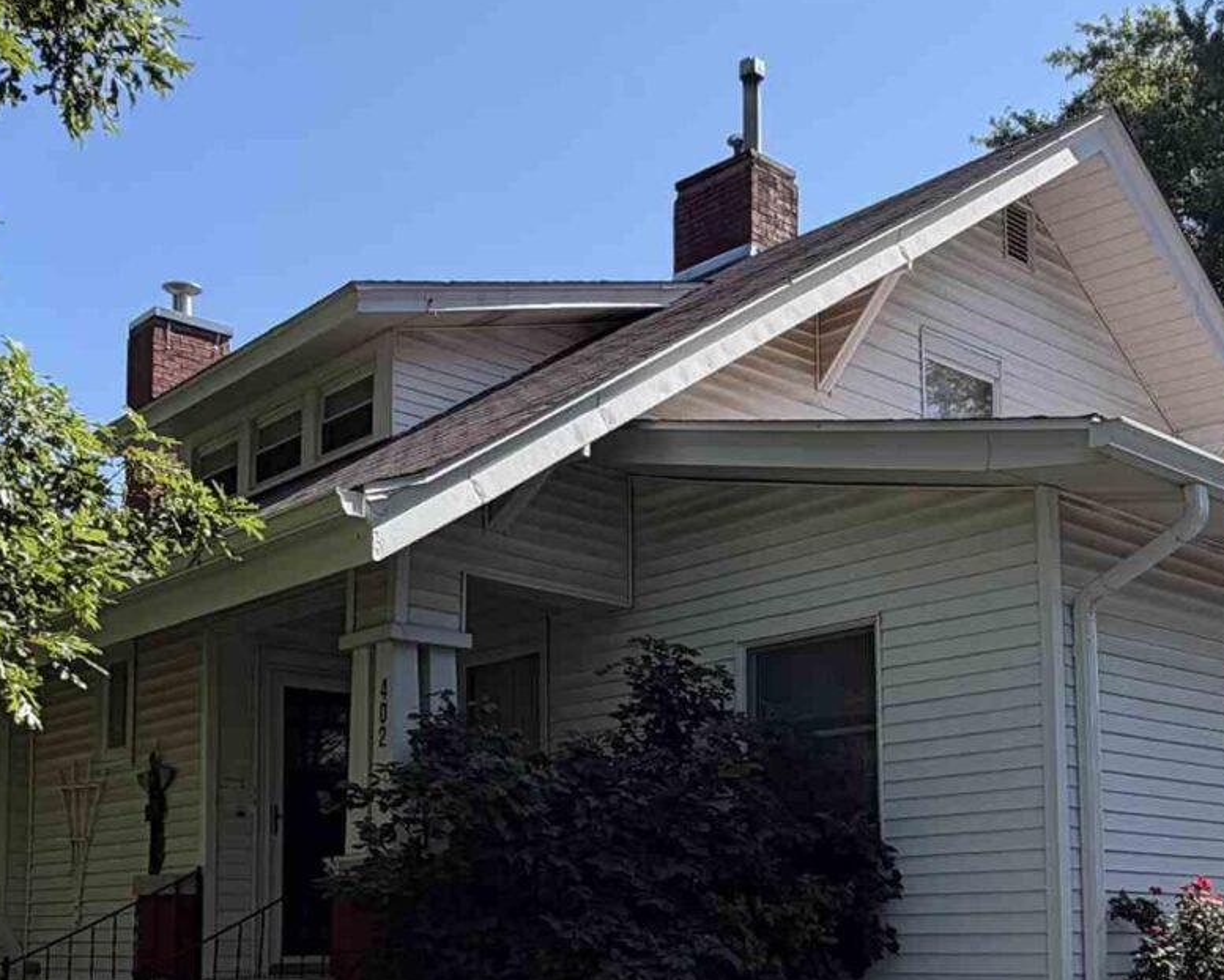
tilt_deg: +5.1
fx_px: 1631
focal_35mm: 45
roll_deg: +0.5
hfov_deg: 41.0
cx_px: 718
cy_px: 822
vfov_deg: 32.3
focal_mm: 2.22
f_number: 2.2
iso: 25
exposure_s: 1/770
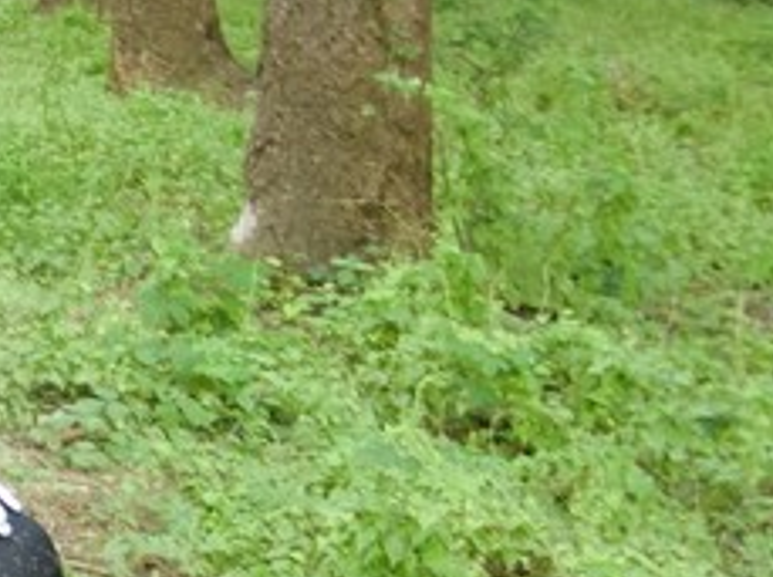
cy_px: 564
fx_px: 2965
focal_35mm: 133
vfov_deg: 11.0
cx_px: -392
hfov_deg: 13.9
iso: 160
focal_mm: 6.66
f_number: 3.9
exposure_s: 1/60
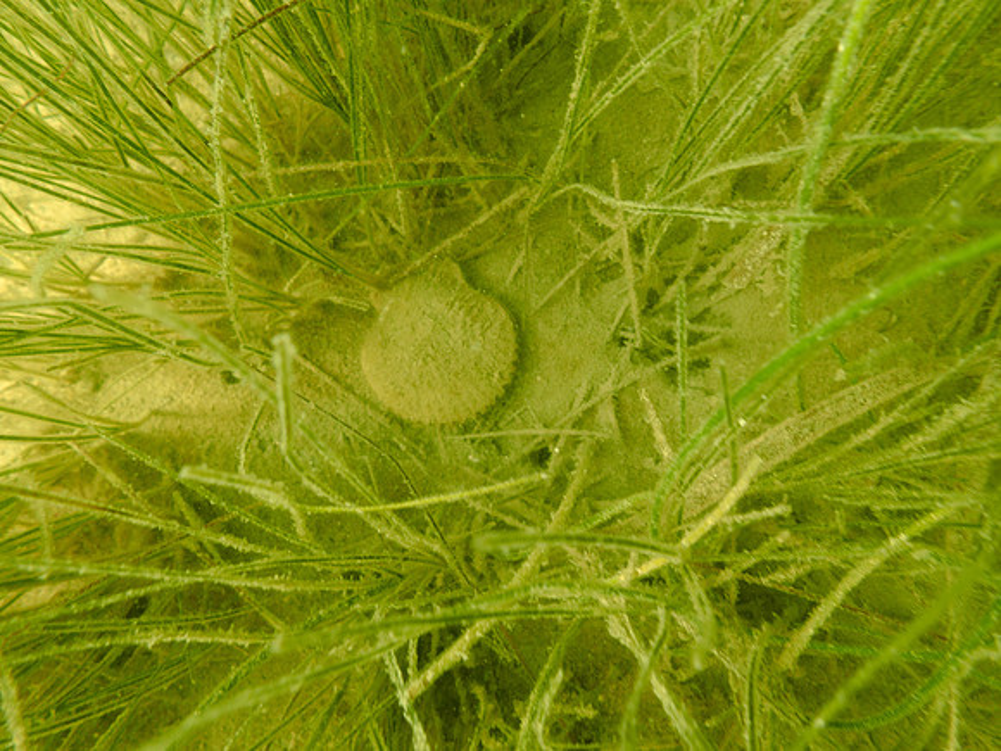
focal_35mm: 25
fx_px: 723
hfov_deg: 69.4
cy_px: 376
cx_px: 500
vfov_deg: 54.9
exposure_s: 1/100
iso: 100
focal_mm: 4.5
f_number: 2.8
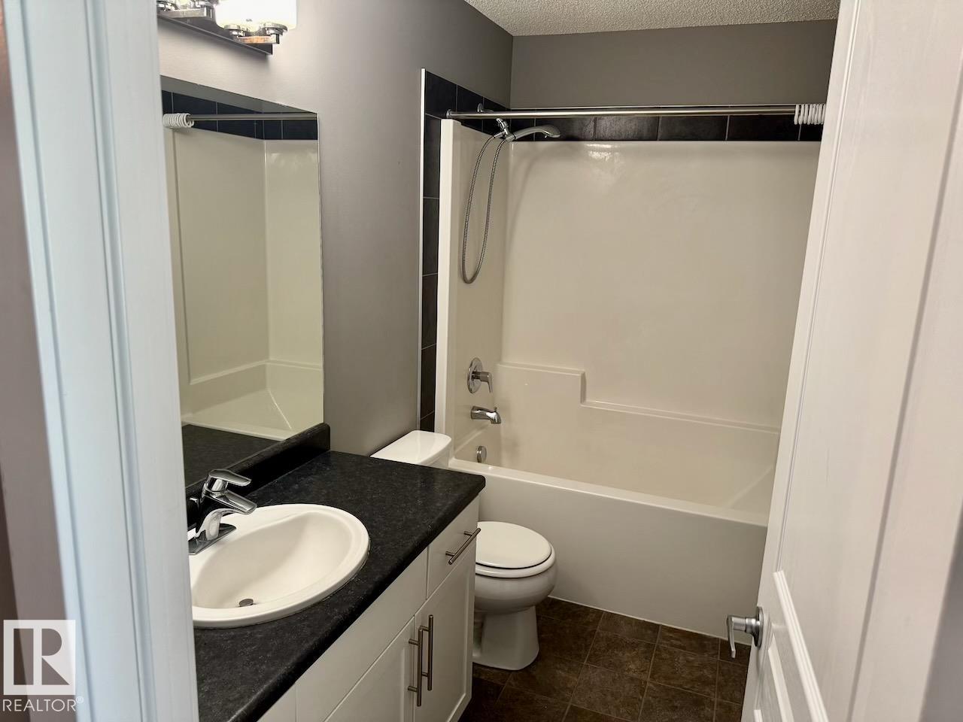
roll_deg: -2.9
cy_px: 361
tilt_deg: -12.1
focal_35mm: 24
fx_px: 668
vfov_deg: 56.8
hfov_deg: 71.6
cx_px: 482
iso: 200
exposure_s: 1/60
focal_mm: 6.76
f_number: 1.78
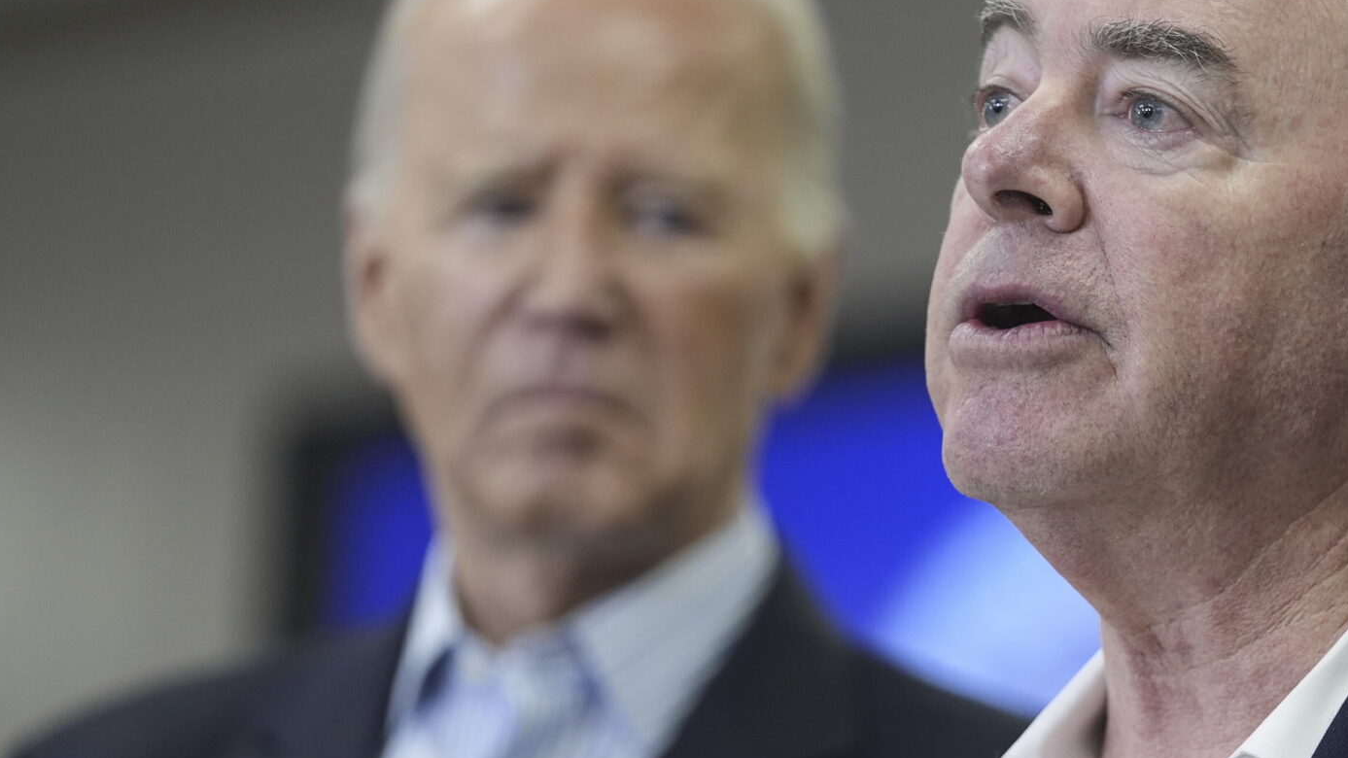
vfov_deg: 3.5
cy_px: 551
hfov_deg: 6.2
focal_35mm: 346
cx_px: 1094
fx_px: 12367
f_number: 2.8
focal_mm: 179
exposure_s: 1/320
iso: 1600
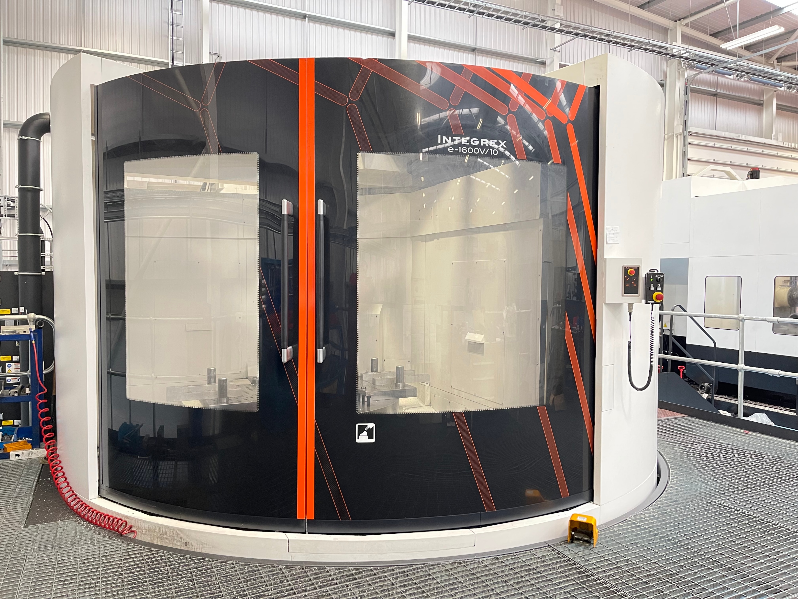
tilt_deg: -3.3
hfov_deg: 67.3
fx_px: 599
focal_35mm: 26
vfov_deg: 53.1
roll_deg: -0.3
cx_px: 399
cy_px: 300
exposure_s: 1/60
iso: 500
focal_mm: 5.1
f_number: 1.6
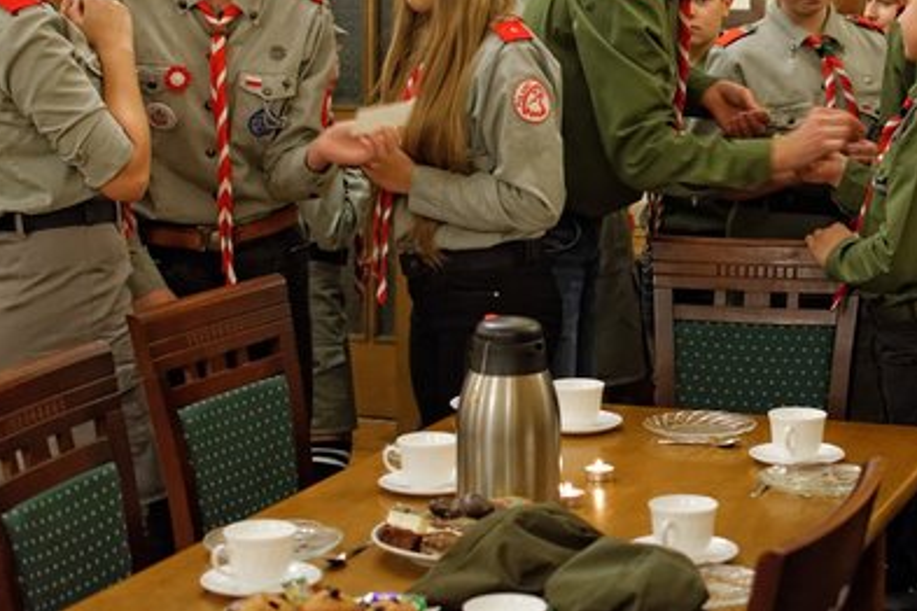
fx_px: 2212
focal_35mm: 87
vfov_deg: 15.6
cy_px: 108
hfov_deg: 23.2
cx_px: 684
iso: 2800
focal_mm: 35
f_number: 3.2
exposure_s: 1/60
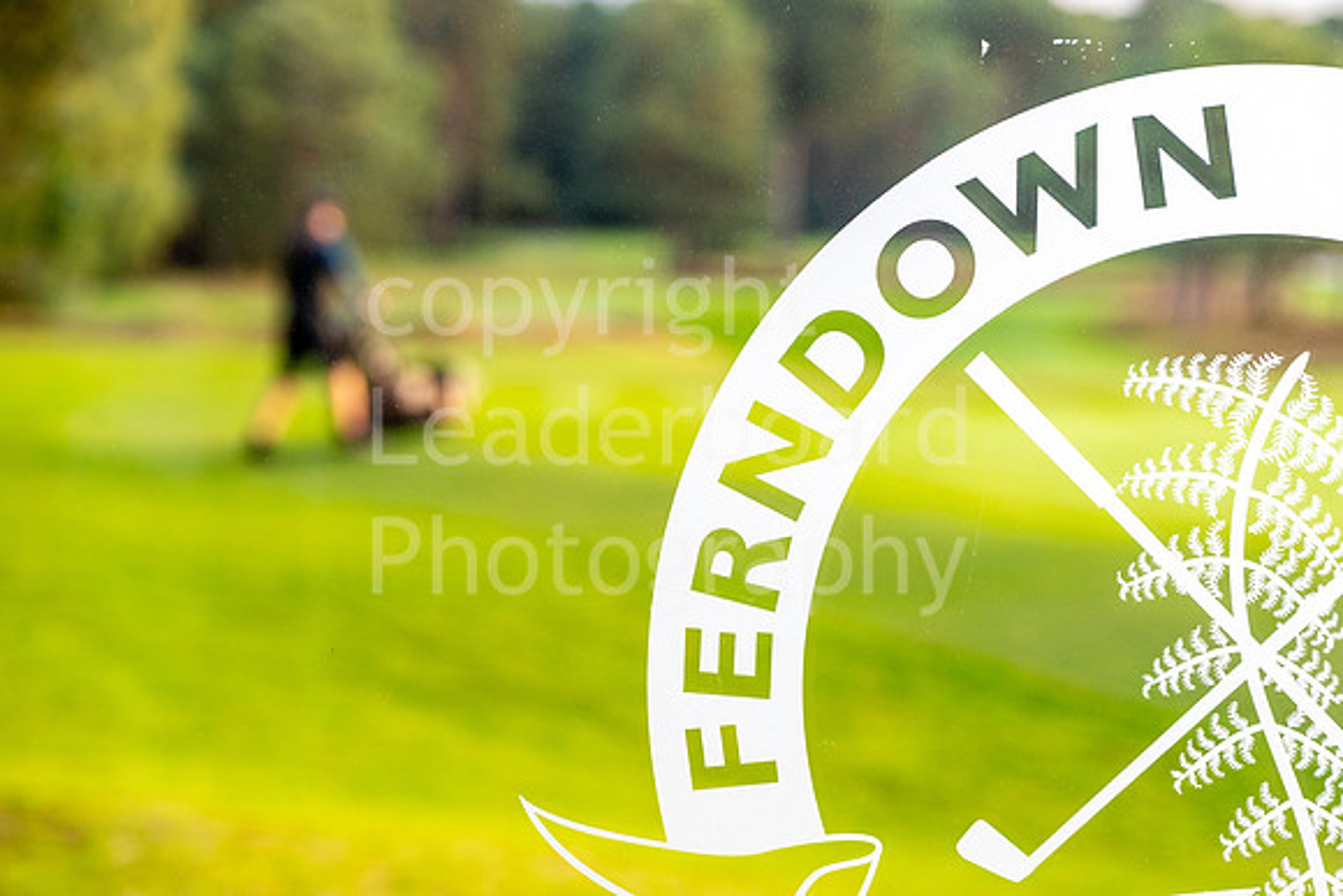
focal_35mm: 115
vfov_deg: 11.9
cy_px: 497
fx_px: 4287
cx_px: 764
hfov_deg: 17.8
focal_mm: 101
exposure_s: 1/100
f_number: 5
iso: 320
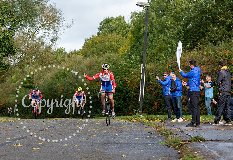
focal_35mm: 110
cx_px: 107
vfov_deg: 12.7
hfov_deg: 18.4
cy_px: 71
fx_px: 719
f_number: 4
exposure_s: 1/500
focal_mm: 92
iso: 200
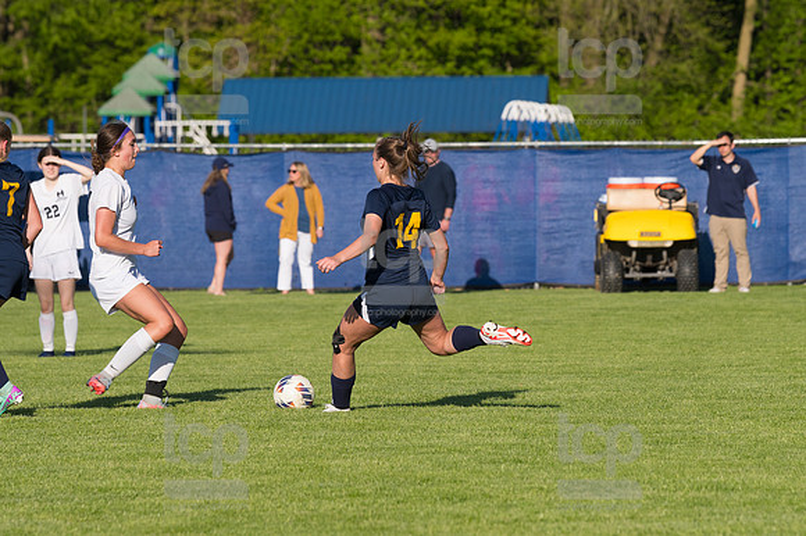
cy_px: 268
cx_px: 403
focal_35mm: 300
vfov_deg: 4.6
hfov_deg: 6.9
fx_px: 6713
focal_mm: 200
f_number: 5.6
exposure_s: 1/1600
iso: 250
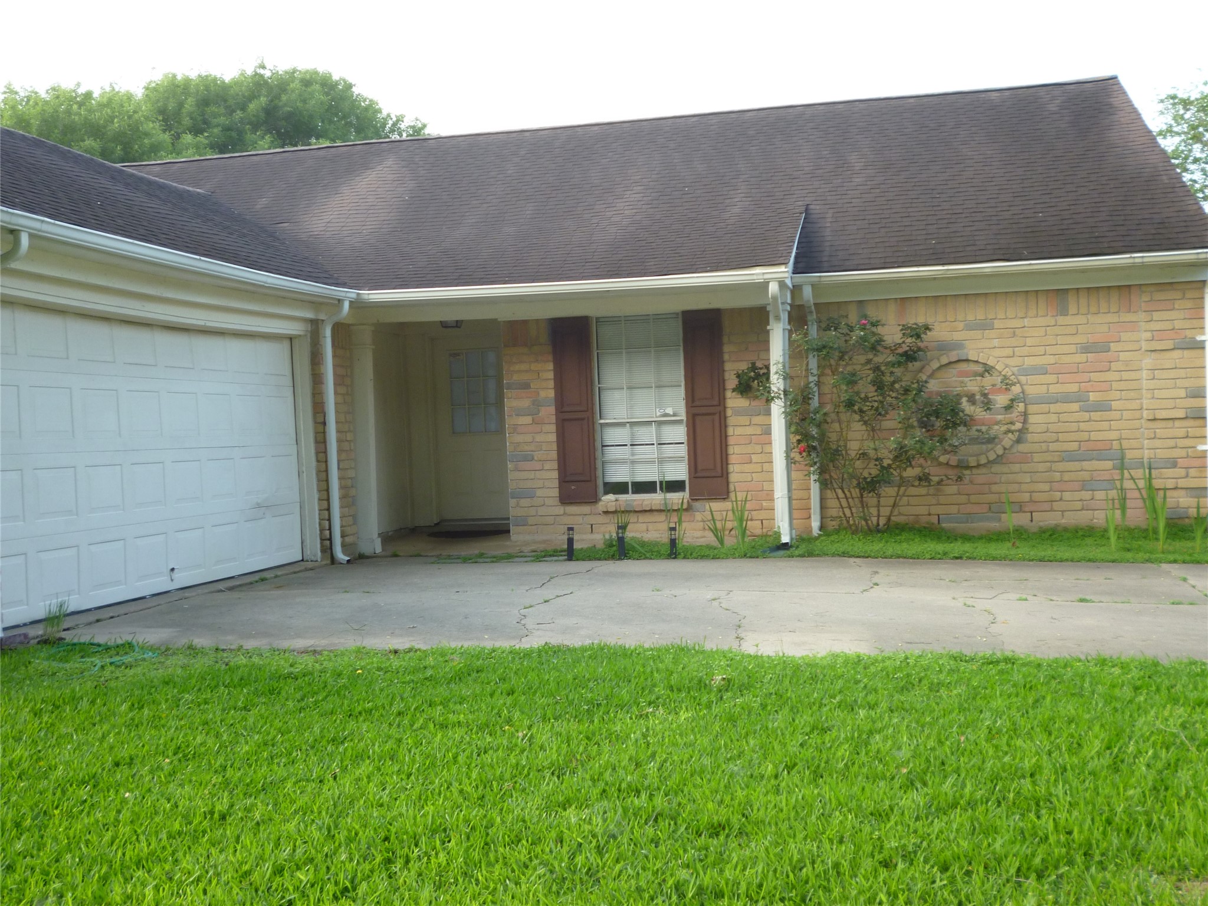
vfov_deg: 35.1
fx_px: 1431
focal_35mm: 41
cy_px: 453
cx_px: 604
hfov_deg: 45.8
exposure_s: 1/60
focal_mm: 7.3
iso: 160
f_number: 3.7
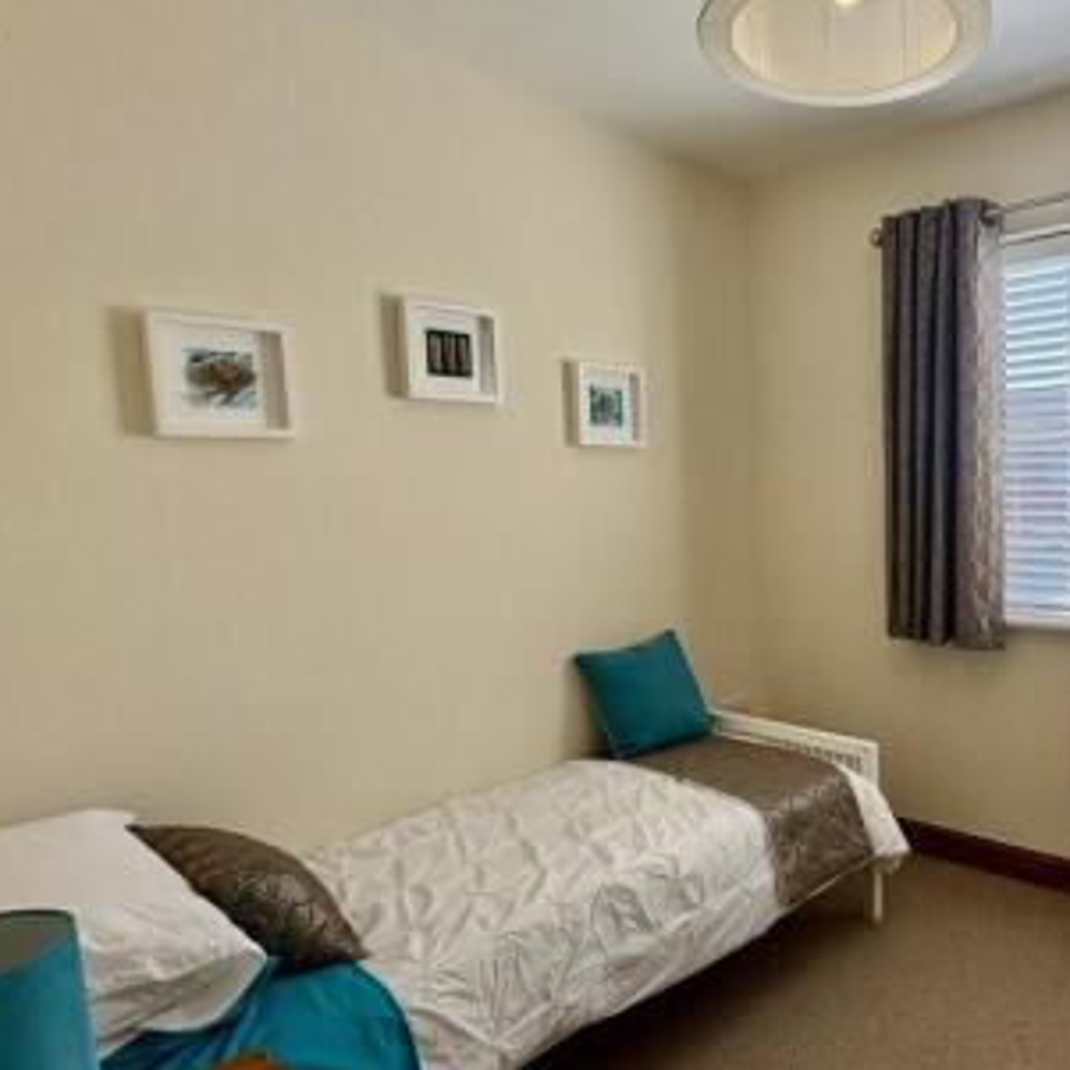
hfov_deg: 59.2
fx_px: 839
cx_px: 876
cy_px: 542
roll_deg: +1.4
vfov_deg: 65.0
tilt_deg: -3.6
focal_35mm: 24
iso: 64
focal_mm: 2.22
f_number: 2.2
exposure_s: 1/250
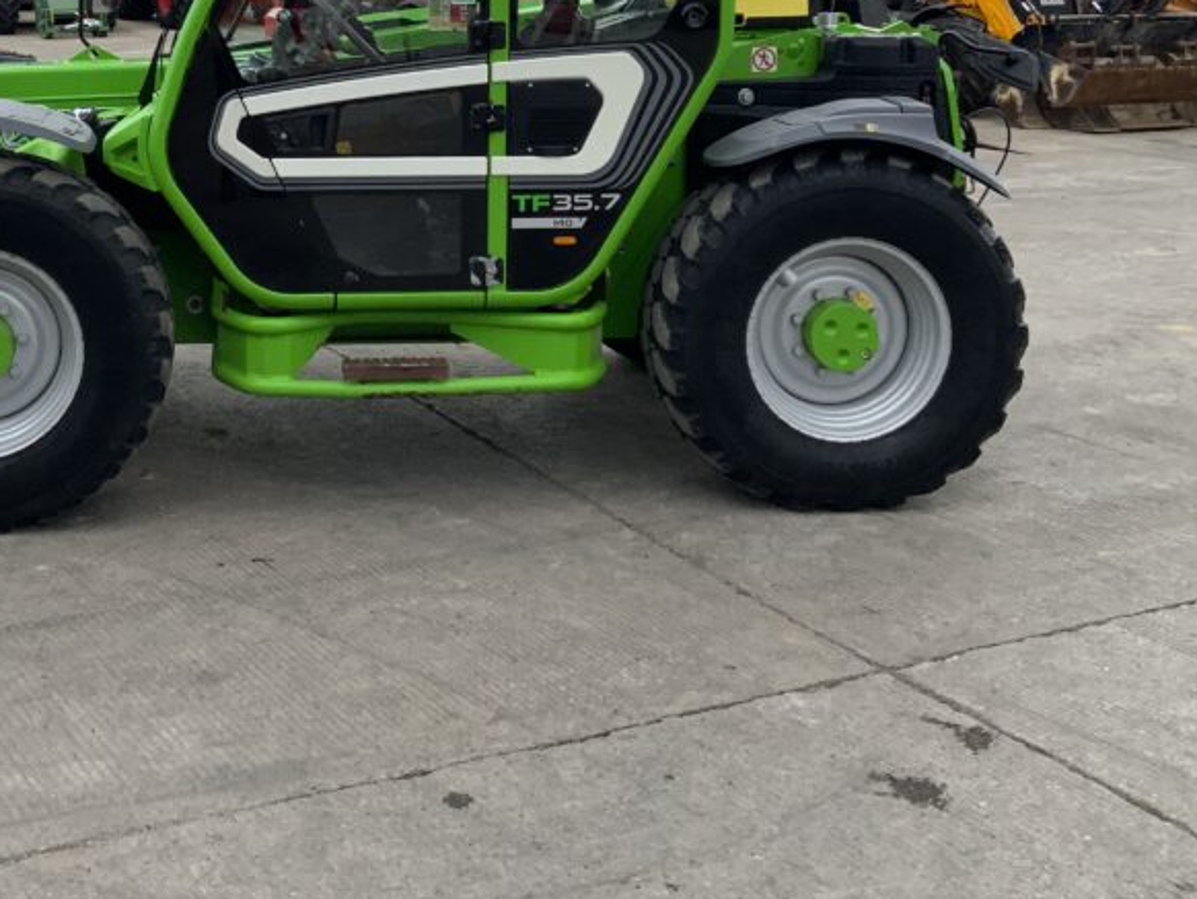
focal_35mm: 51
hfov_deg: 37.1
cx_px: 403
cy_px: 119
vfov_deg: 27.7
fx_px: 1764
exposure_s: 1/1490
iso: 16
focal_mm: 3
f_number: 1.8
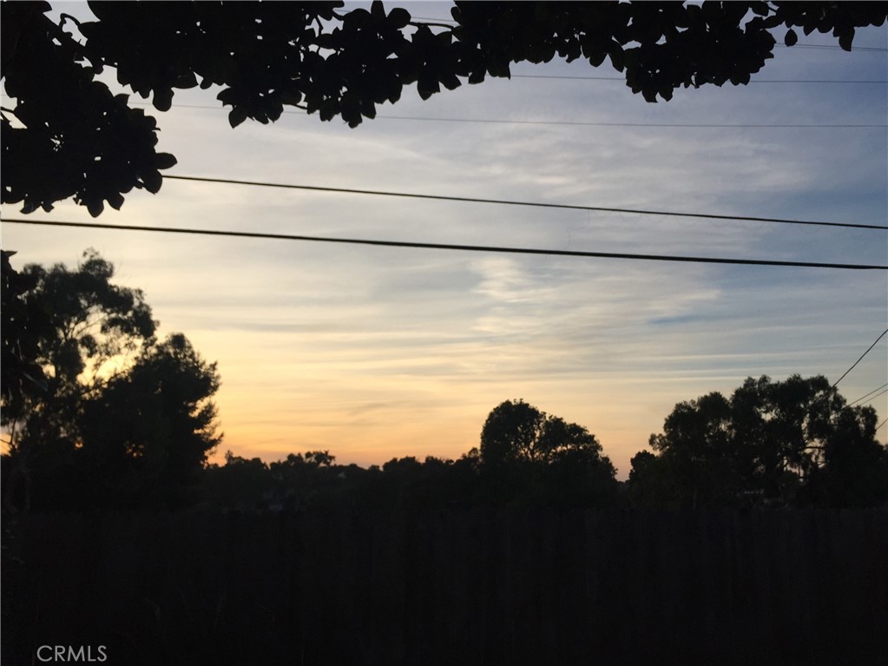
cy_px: 333
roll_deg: -0.9
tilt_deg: +11.7
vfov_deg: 48.2
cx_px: 444
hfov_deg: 61.7
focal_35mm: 29
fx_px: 744
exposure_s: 1/1412
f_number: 2.2
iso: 32
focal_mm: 4.15
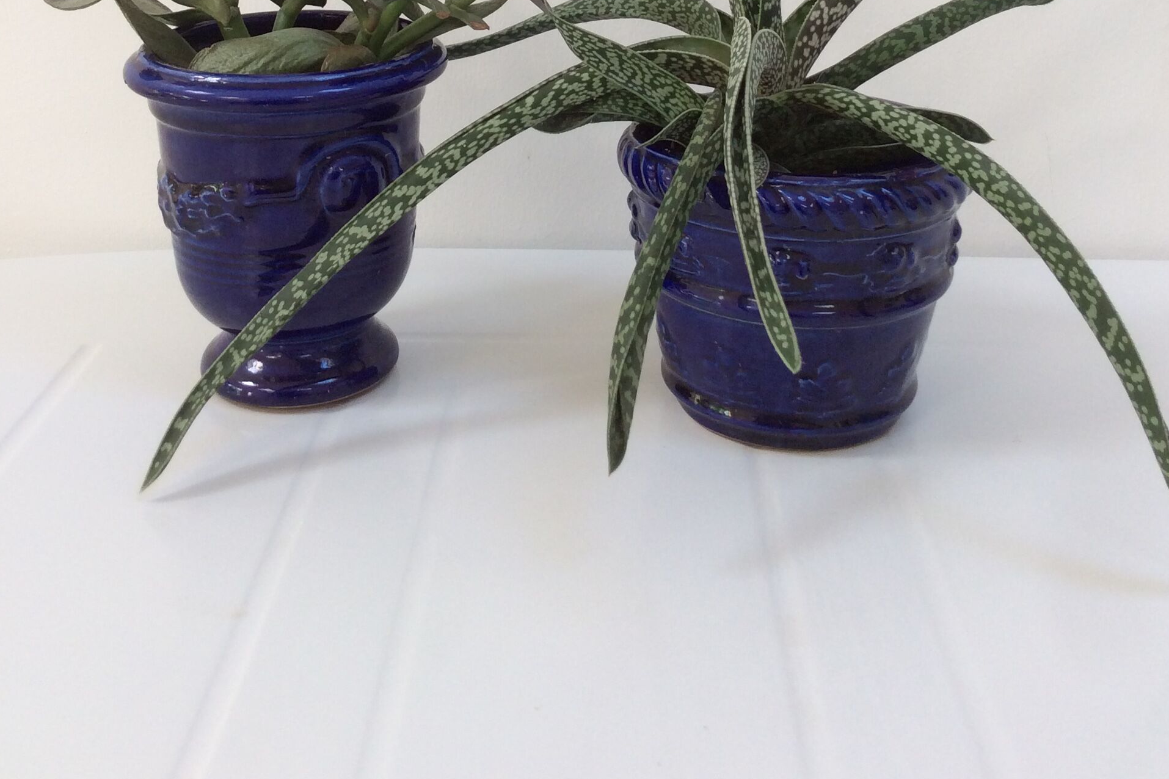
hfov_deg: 43.6
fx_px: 1461
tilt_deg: -11.0
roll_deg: +0.7
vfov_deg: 28.0
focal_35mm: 45
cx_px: 587
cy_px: -9
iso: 40
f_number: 2.4
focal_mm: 3.3
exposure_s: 1/50
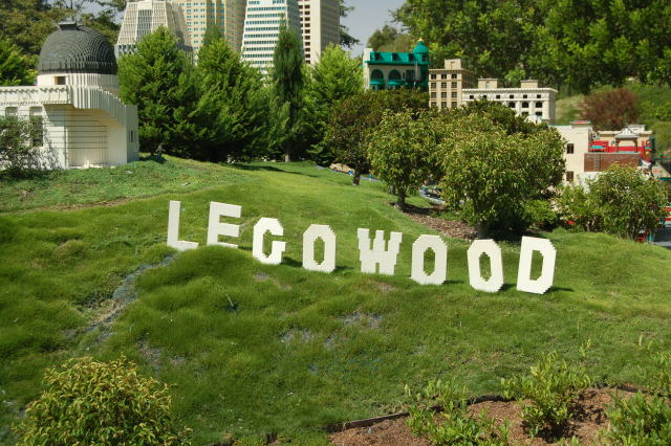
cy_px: 223
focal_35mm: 60
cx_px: 336
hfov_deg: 33.4
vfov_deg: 22.6
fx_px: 1118
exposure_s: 1/200
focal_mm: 40
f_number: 7.1
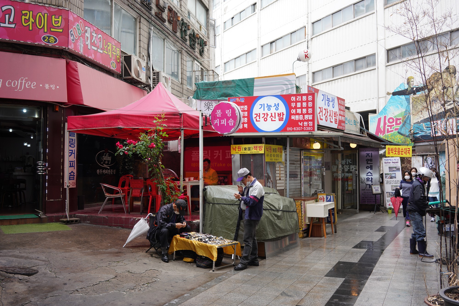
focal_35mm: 35
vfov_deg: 37.9
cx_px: 230
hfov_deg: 54.4
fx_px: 446
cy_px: 153
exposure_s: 1/100
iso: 200
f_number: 7.1
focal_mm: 35
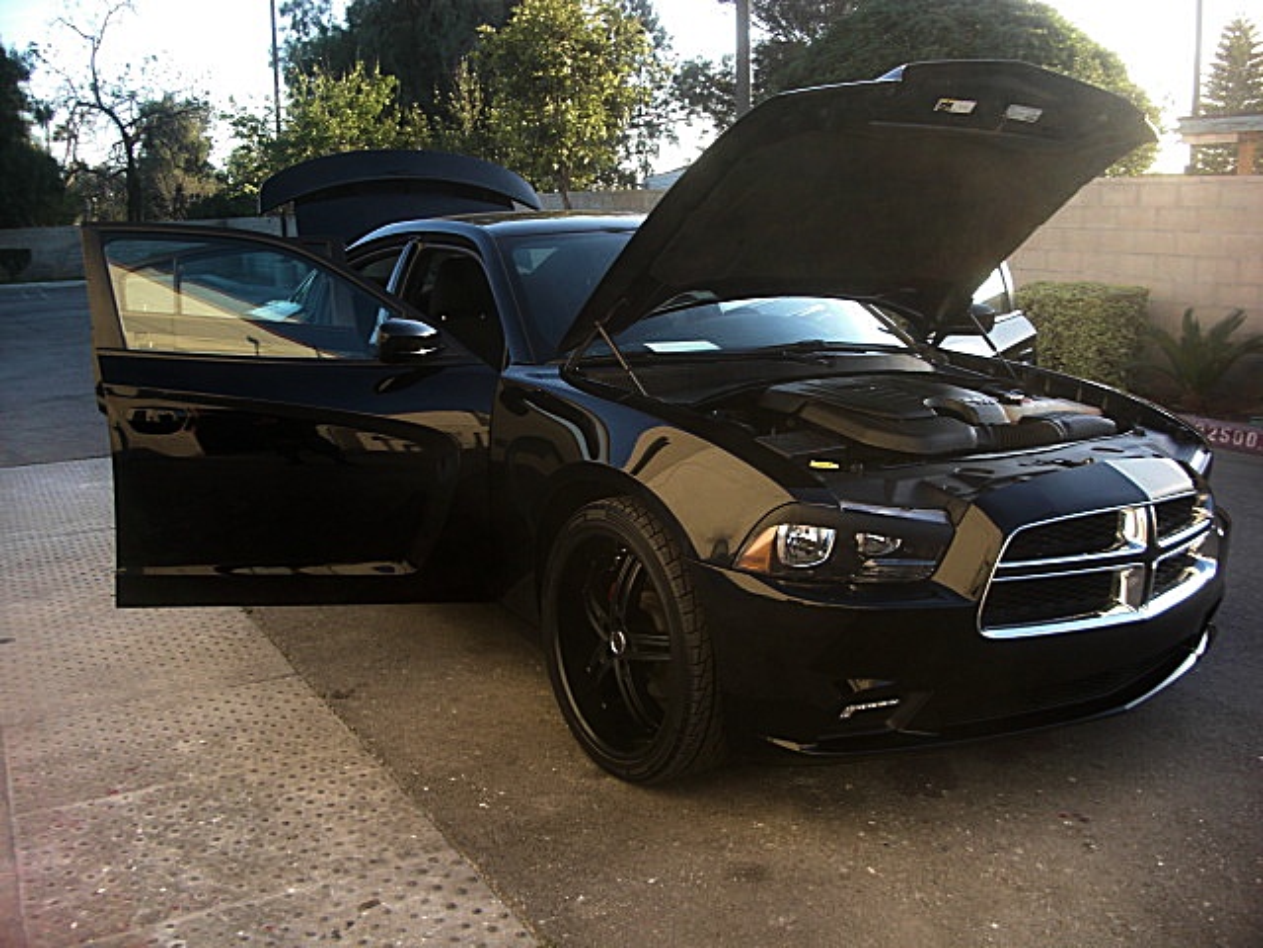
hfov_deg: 51.4
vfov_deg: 39.7
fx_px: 1313
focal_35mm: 36
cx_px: 632
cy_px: 474
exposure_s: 1/100
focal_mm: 6.3
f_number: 2.8
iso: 50
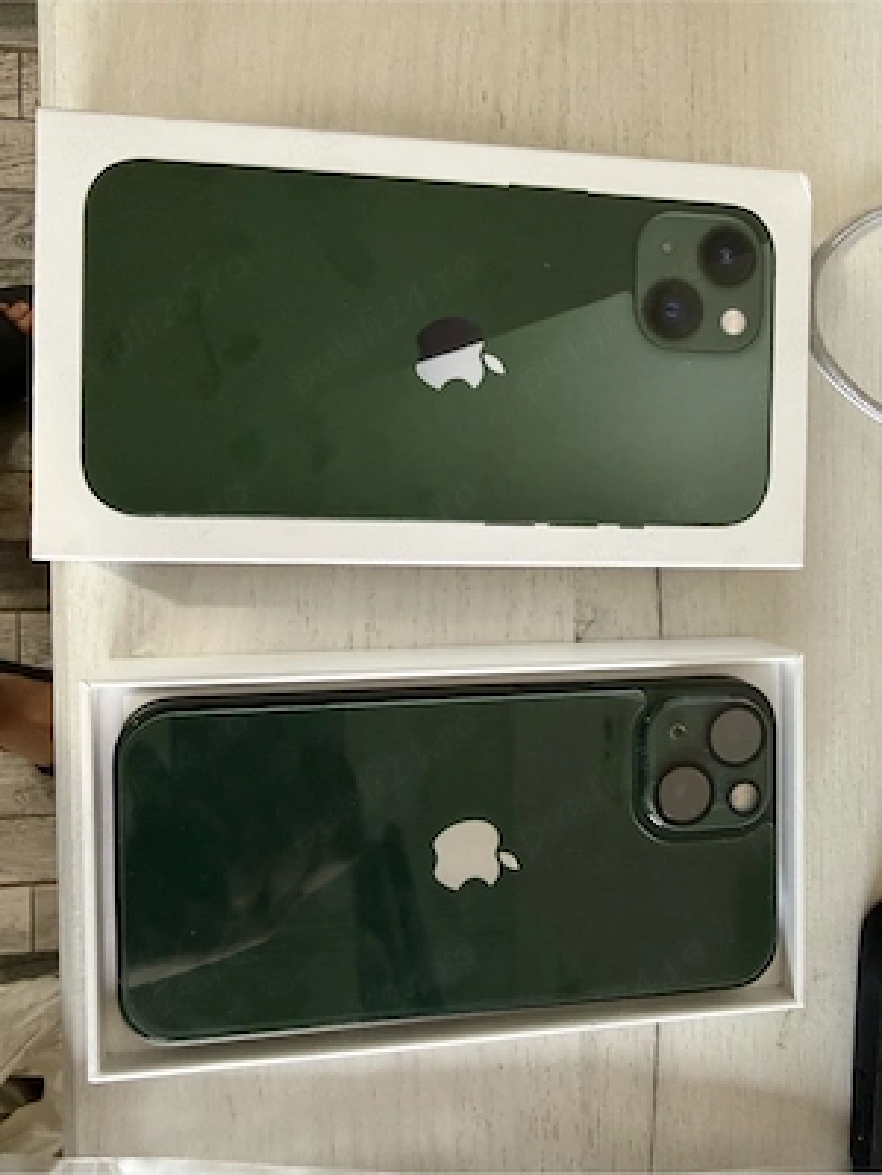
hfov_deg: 56.8
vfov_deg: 71.6
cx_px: 441
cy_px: 588
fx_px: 815
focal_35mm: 24
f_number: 2.2
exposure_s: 1/50
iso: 500
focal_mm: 2.22
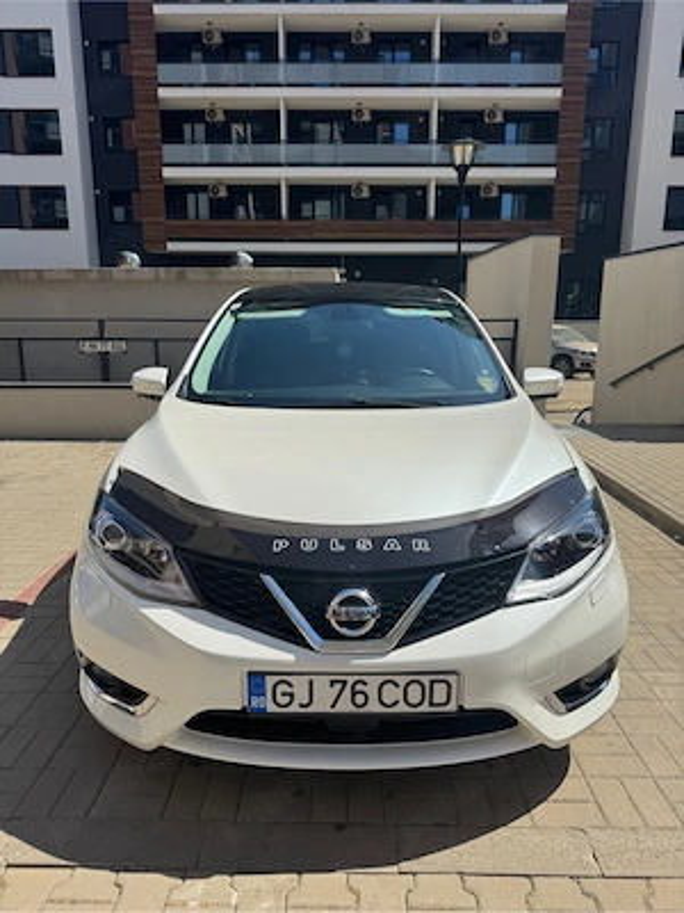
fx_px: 632
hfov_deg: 56.8
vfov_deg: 71.6
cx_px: 342
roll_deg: -0.4
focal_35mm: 24
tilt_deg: -13.1
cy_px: 456
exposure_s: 1/6410
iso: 80
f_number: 1.78
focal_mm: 6.76
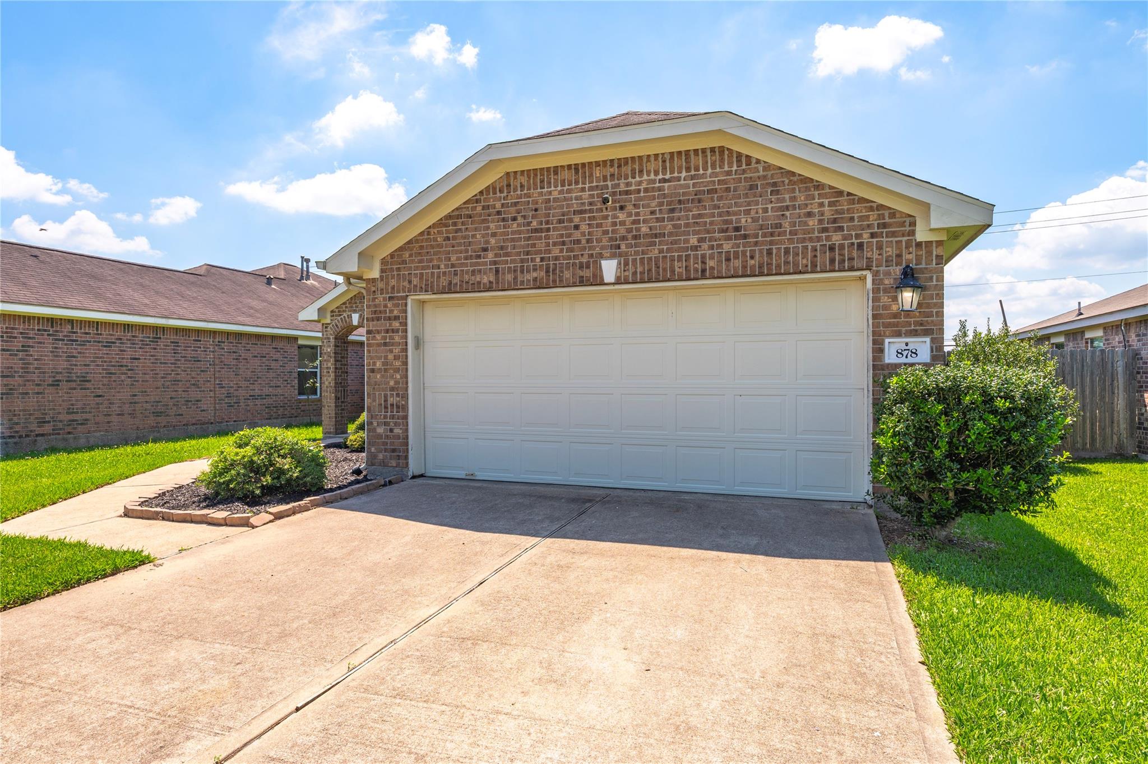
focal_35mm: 20
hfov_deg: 84.0
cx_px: 574
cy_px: 382
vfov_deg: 61.8
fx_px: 637
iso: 125
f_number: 11
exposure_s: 1/160
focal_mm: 20
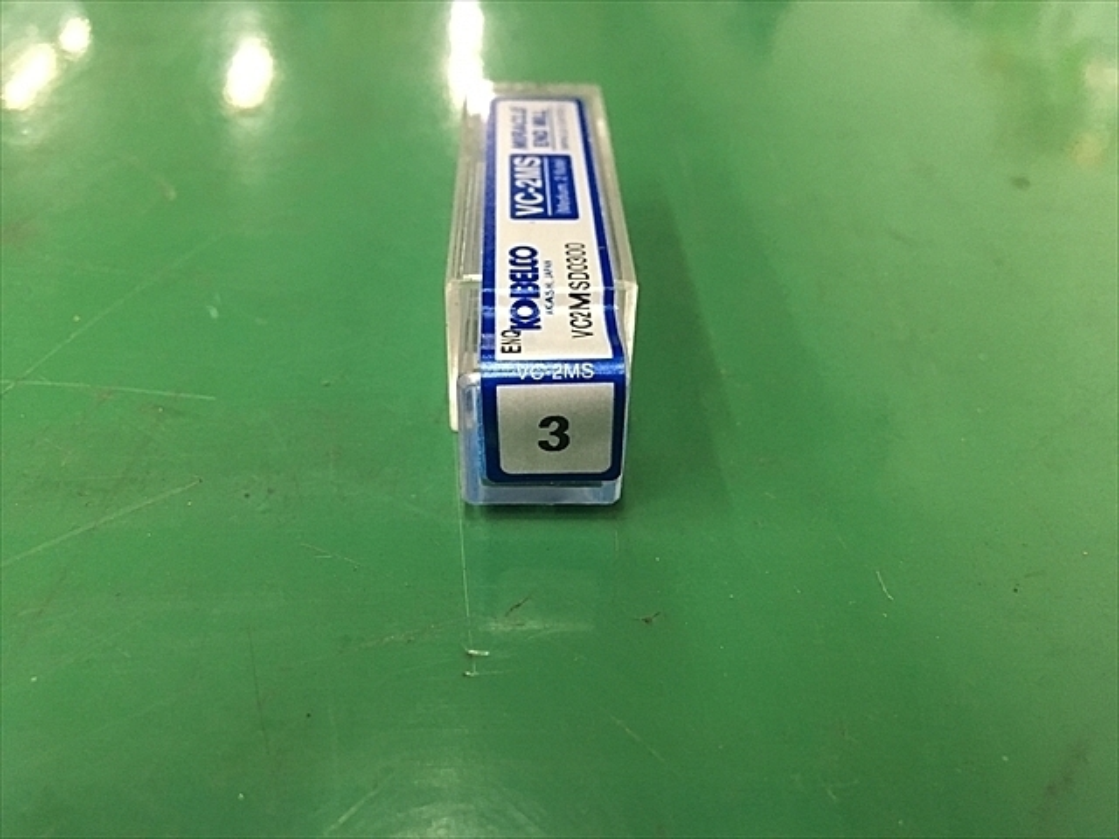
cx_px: 560
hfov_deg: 61.7
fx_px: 937
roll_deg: -2.8
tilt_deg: -39.0
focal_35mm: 29
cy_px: 420
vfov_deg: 48.2
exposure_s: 1/30
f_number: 2.2
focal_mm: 4.15
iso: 160
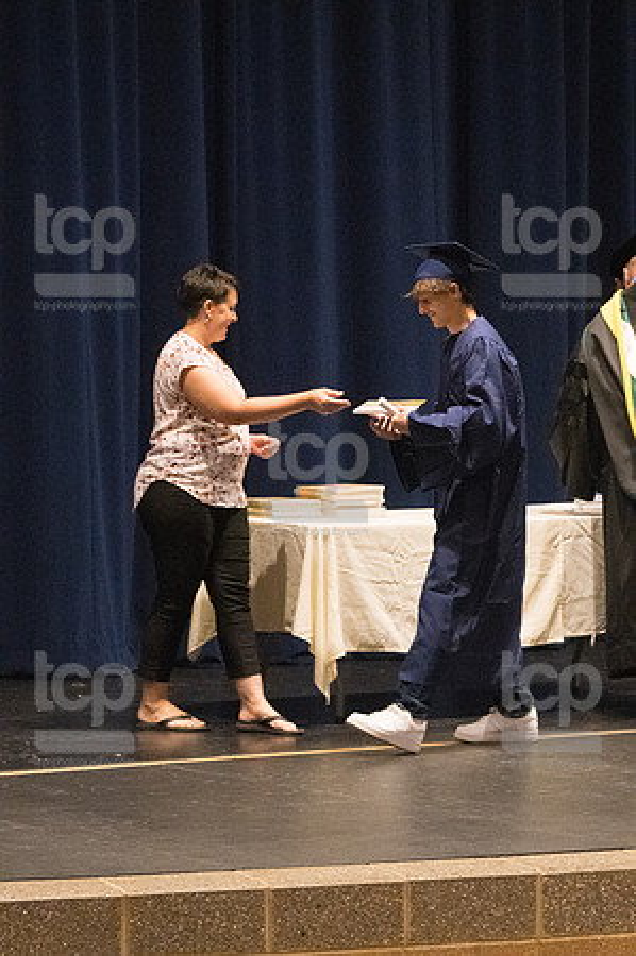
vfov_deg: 11.4
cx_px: 318
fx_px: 4781
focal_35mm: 180
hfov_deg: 7.6
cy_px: 478
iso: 8000
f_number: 4.5
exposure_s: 1/250
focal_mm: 120
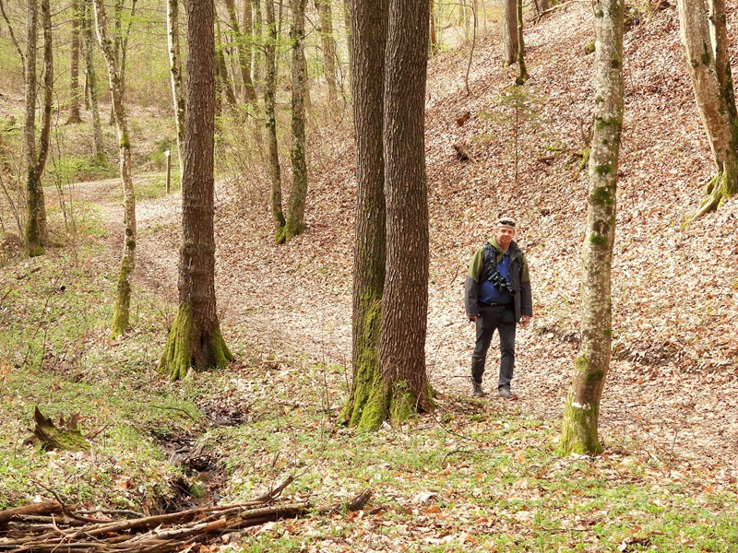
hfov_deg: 23.0
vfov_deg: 17.4
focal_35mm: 85
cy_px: 276
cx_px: 369
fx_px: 1812
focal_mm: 15.2
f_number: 4
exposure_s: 1/200
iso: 100
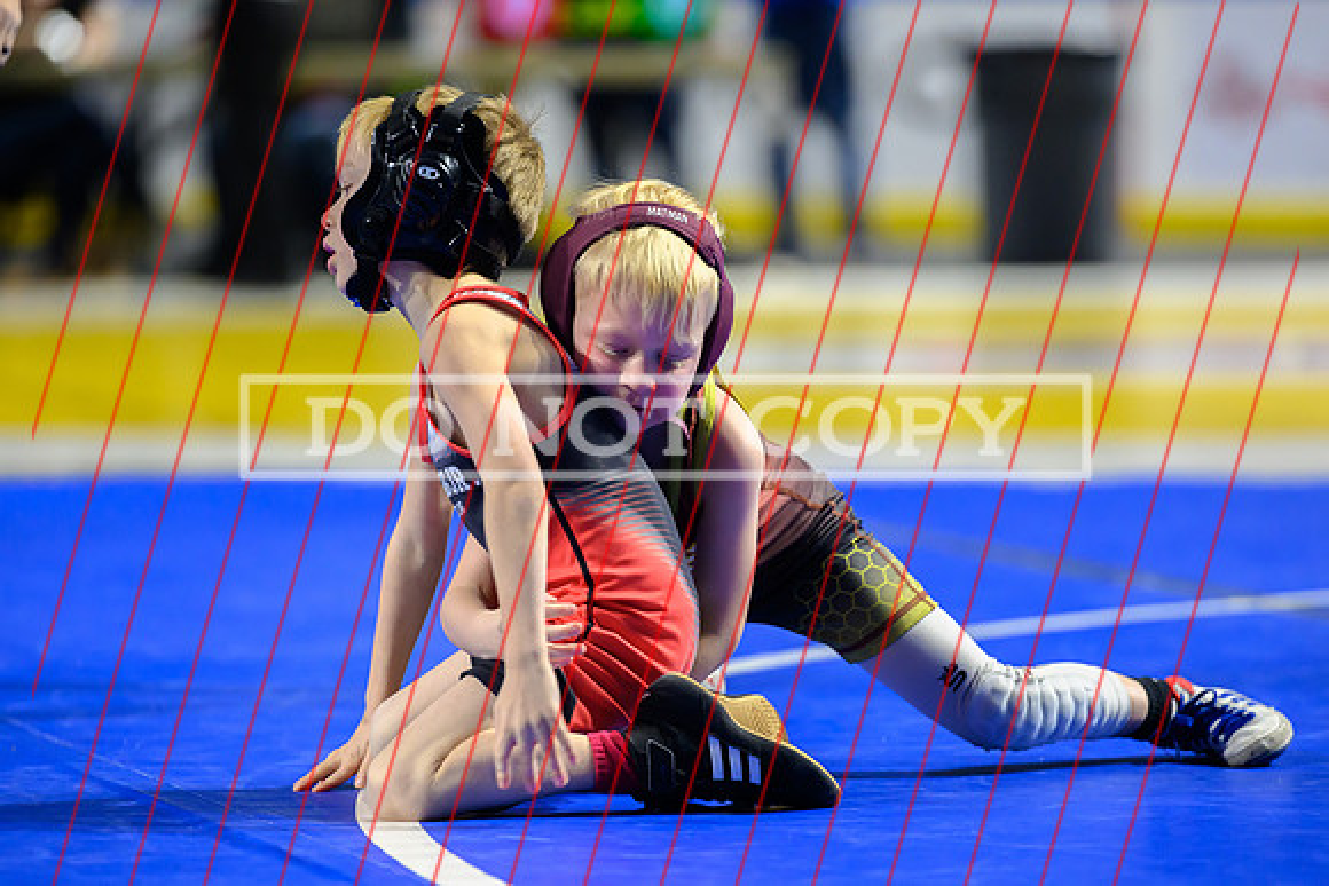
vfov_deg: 5.6
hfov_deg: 8.4
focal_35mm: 244
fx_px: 9019
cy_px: 535
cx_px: 699
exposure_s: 1/800
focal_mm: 200
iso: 2800
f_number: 2.8
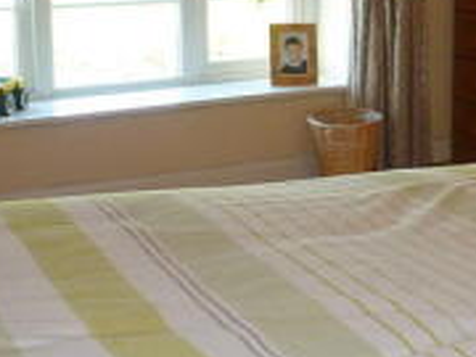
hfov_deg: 23.9
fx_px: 1114
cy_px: 73
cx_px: 358
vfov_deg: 18.1
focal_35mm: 81
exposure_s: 1/20
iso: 100
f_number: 3.3
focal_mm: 4.1
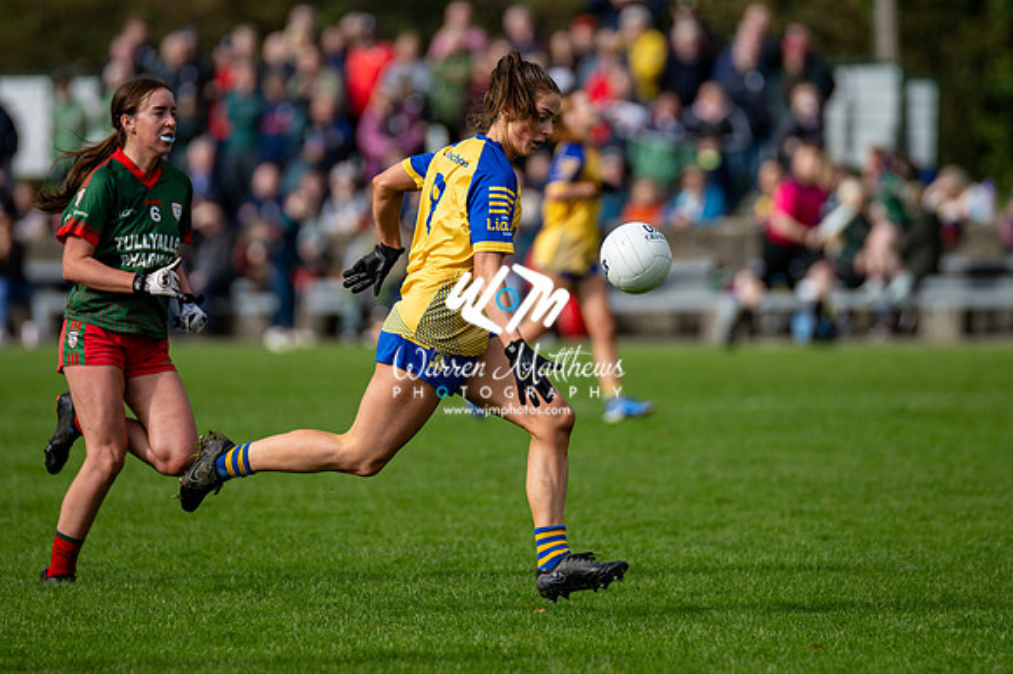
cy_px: 337
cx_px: 506
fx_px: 12655
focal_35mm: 450
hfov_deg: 4.6
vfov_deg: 3.1
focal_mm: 300
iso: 250
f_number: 2.8
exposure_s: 1/3200
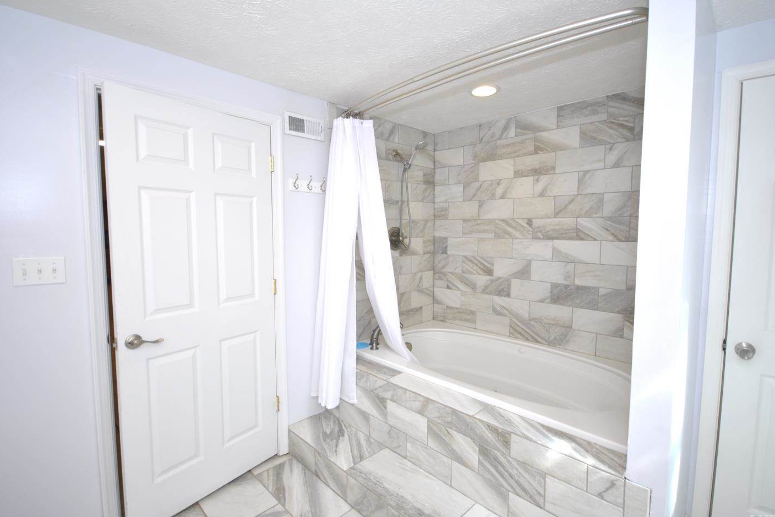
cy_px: 257
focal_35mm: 16
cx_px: 384
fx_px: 344
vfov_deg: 73.8
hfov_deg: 96.7
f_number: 4
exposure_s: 1/60
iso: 200
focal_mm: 10
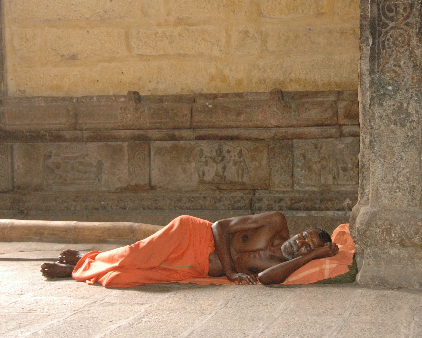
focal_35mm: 78
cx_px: 248
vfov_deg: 19.7
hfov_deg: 24.4
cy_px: 169
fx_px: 974
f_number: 4.8
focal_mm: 46
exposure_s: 1/60
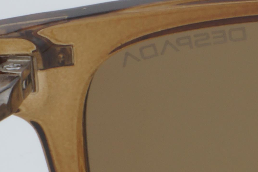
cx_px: 684
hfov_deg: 4.4
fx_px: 3287
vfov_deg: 3.0
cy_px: 149
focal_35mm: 459
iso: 100
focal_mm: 55
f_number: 32
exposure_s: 1/3
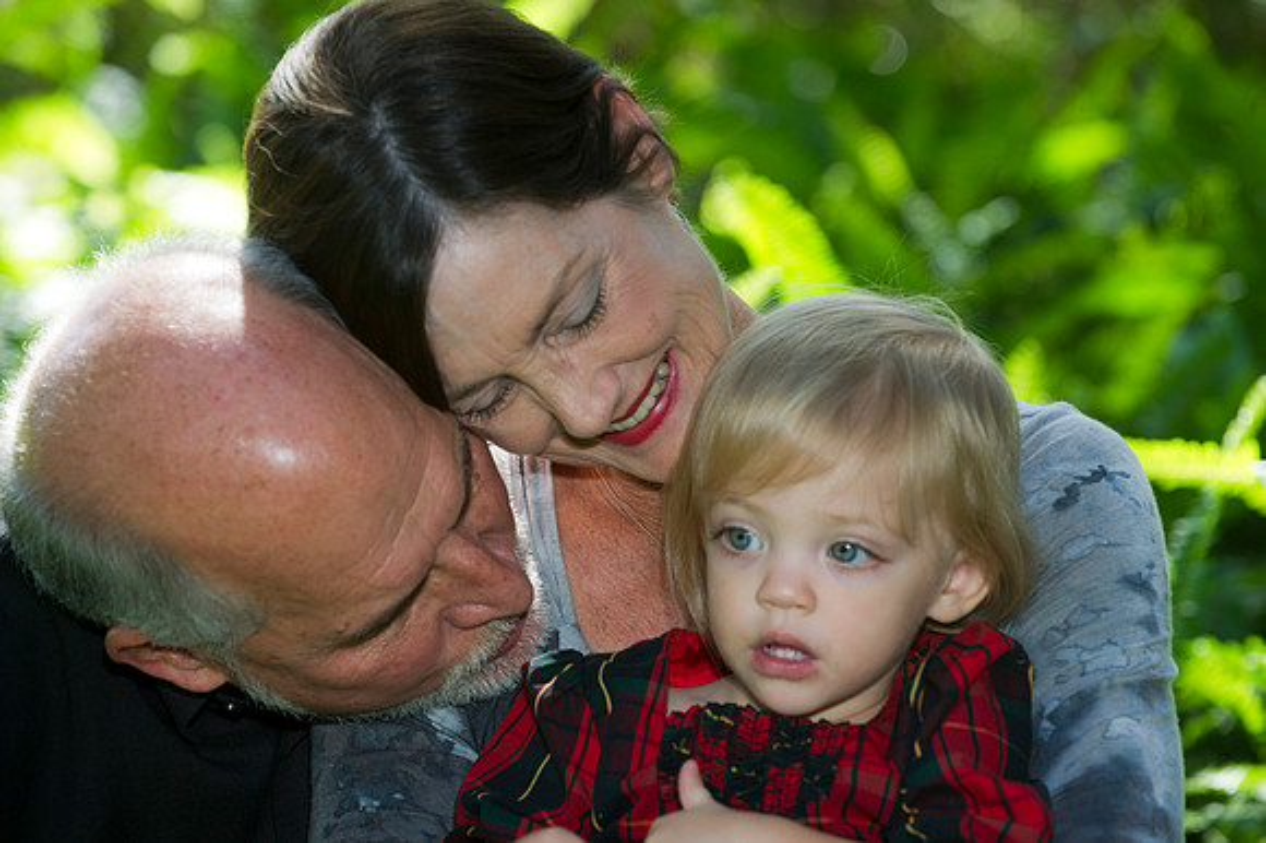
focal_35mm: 155
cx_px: 633
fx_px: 5448
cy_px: 422
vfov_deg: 8.8
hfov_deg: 13.3
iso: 250
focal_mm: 155
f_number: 5
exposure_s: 1/125
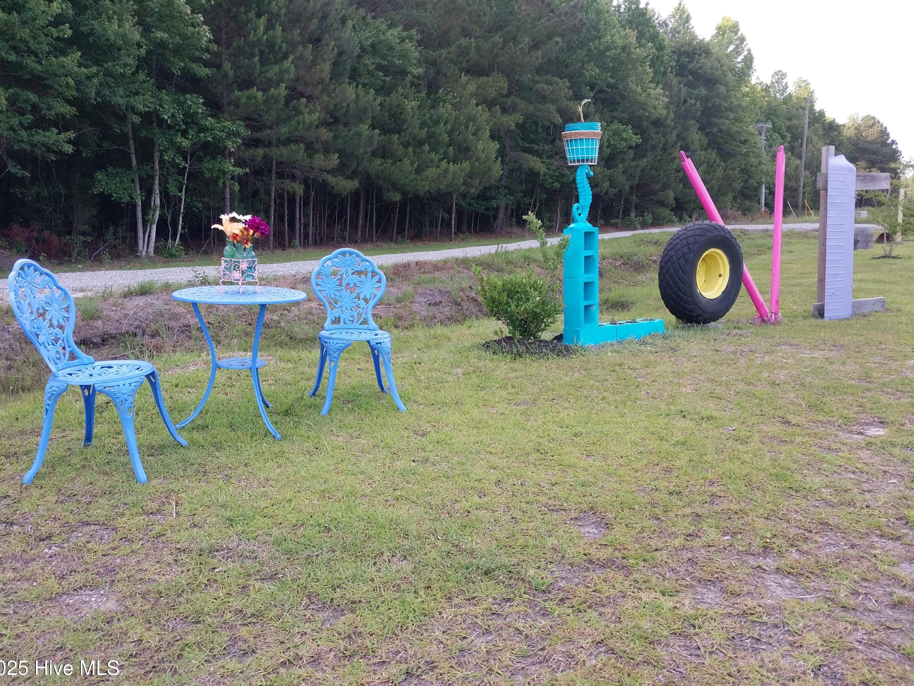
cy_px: 344
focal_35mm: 27
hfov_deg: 65.3
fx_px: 713
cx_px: 442
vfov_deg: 51.4
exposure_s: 1/120
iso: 32
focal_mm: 4
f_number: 1.8
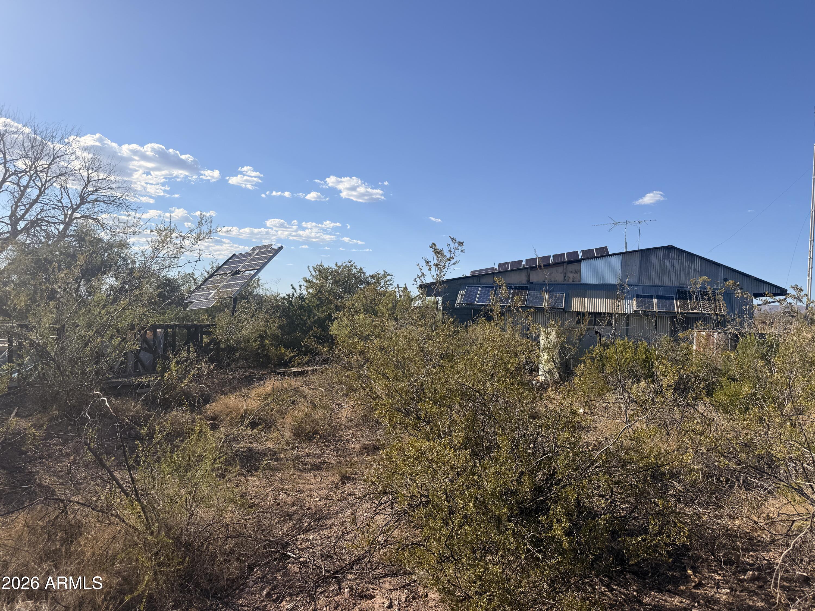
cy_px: 306
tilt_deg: +1.5
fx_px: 565
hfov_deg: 71.6
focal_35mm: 24
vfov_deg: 56.8
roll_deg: -2.4
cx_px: 408
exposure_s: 1/5319
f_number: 1.78
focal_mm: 6.76
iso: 80
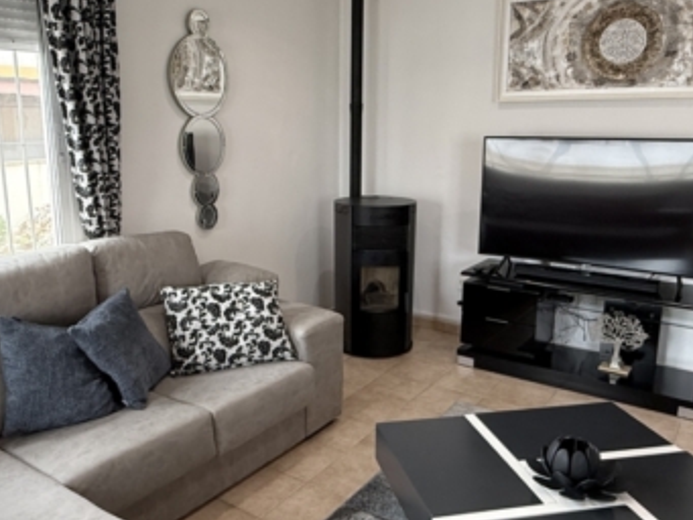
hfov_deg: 71.4
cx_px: 313
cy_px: 254
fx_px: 481
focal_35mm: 24
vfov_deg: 56.8
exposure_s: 1/99
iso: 160
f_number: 2.2
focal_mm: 2.22
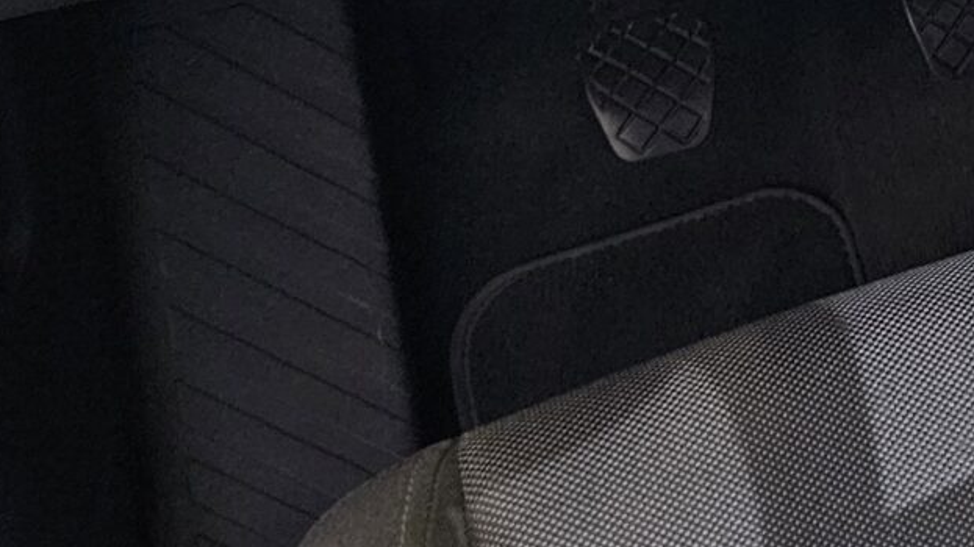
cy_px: -628
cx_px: 1665
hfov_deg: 17.5
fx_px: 2659
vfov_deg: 10.6
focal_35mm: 103
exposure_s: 1/24
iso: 640
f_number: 1.7
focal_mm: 6.3
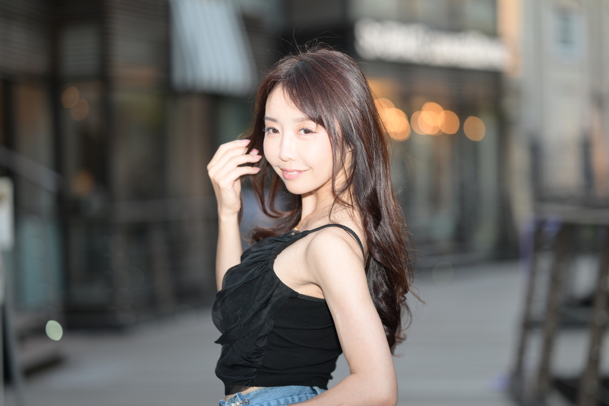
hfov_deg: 23.9
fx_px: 1438
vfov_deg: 16.1
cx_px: 304
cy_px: 203
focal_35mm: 85
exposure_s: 1/100
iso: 64
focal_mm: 85
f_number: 1.8
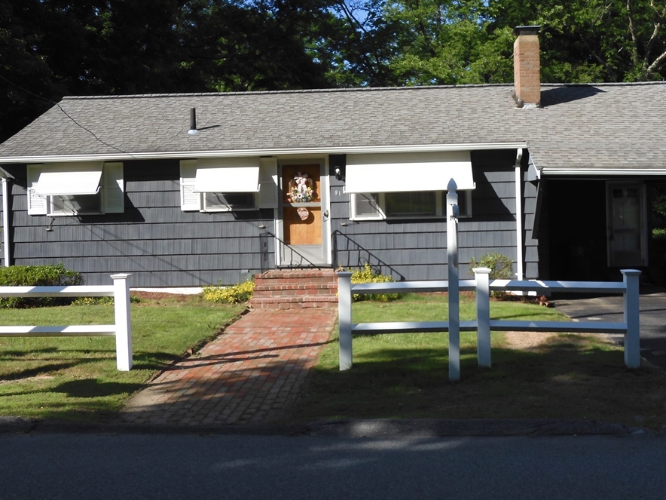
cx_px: 361
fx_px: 847
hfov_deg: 42.9
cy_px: 218
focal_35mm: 44
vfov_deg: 32.8
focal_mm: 6.8
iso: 100
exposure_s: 1/800
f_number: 4
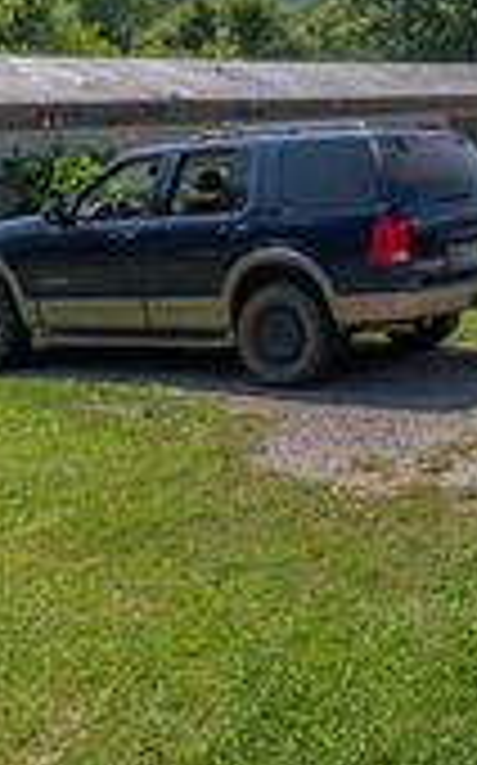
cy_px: 43
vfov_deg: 36.5
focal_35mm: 51
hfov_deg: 22.2
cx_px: 652
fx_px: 1063
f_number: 7.1
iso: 100
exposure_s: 1/500
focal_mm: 17
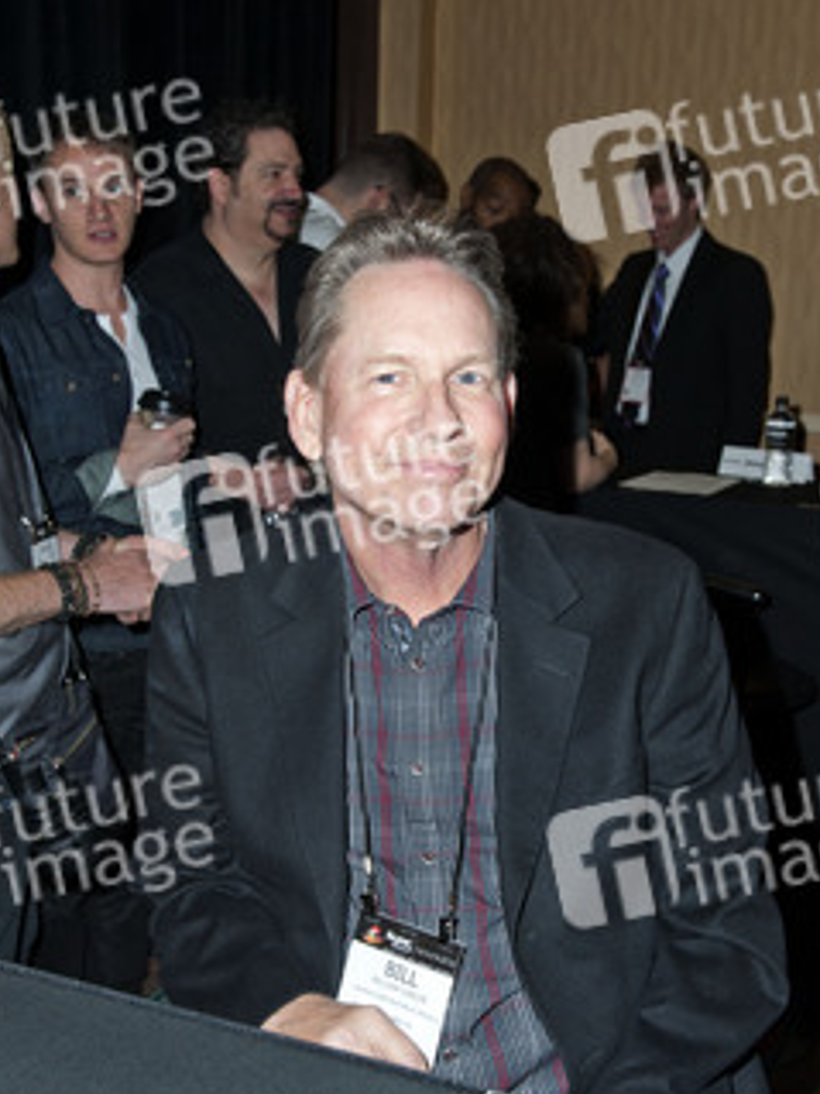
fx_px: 1296
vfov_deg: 45.4
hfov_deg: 35.1
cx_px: 413
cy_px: 676
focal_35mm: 41
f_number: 6.3
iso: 500
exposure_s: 1/320
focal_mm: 34
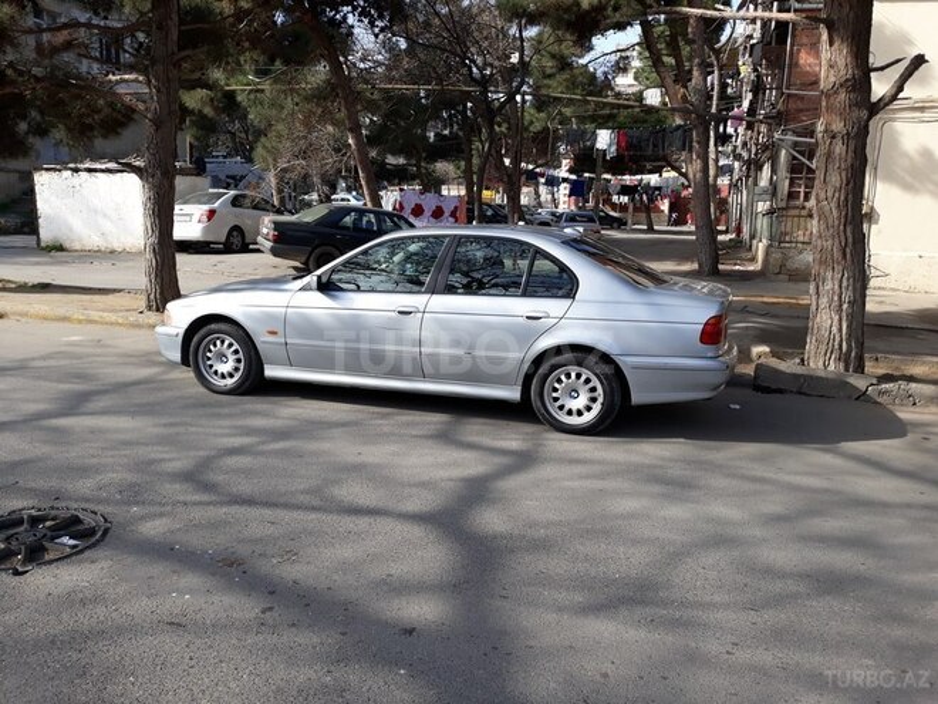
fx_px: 732
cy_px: 352
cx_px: 469
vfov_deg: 51.4
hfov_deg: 65.3
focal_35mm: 27
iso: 40
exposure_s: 1/843
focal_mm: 3.71
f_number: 1.7
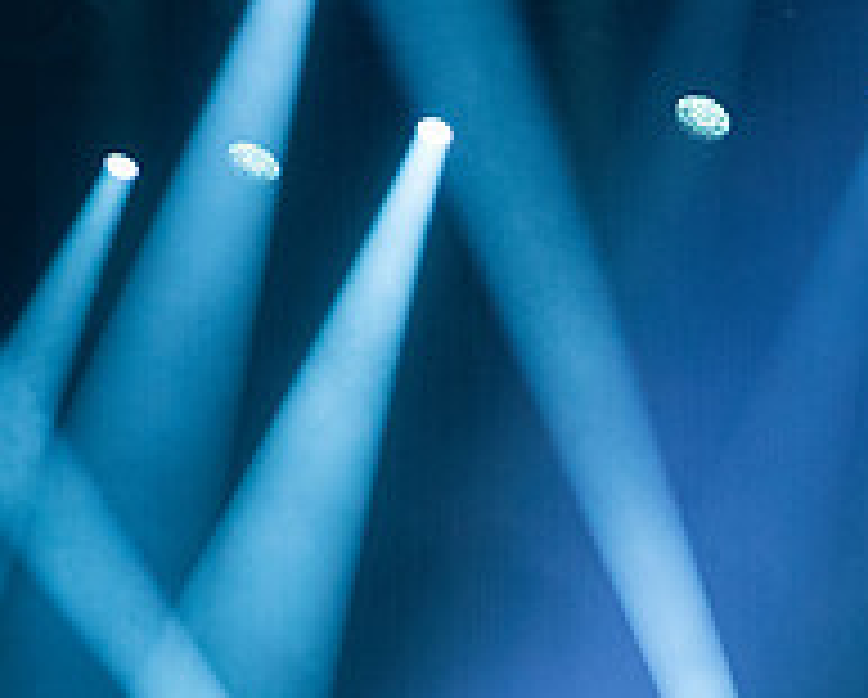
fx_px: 5789
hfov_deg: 8.5
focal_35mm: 225
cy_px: 770
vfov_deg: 6.9
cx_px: 837
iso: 2500
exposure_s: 1/320
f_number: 3.2
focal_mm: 70
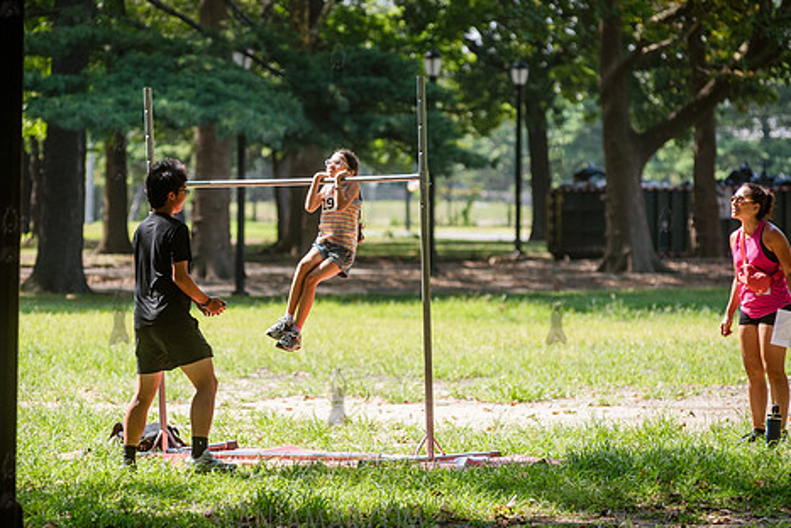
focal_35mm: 222
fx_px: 4881
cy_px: 233
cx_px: 337
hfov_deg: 9.3
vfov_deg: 6.2
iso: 500
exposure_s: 1/2000
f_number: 4
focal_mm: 170
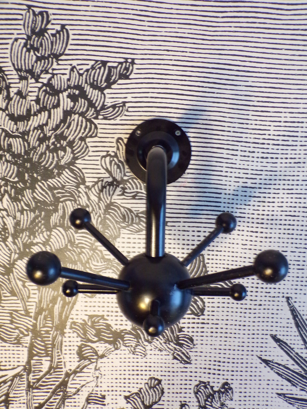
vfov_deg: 56.8
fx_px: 378
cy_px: 204
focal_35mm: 32
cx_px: 154
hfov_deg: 44.2
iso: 352
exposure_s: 1/17
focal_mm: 5.8
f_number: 3.2
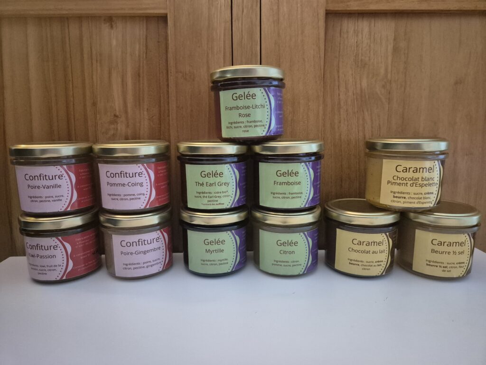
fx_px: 323
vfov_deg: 58.9
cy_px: 182
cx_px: 243
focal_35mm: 23
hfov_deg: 73.9
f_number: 1.8
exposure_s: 1/100
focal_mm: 5.4
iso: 1600
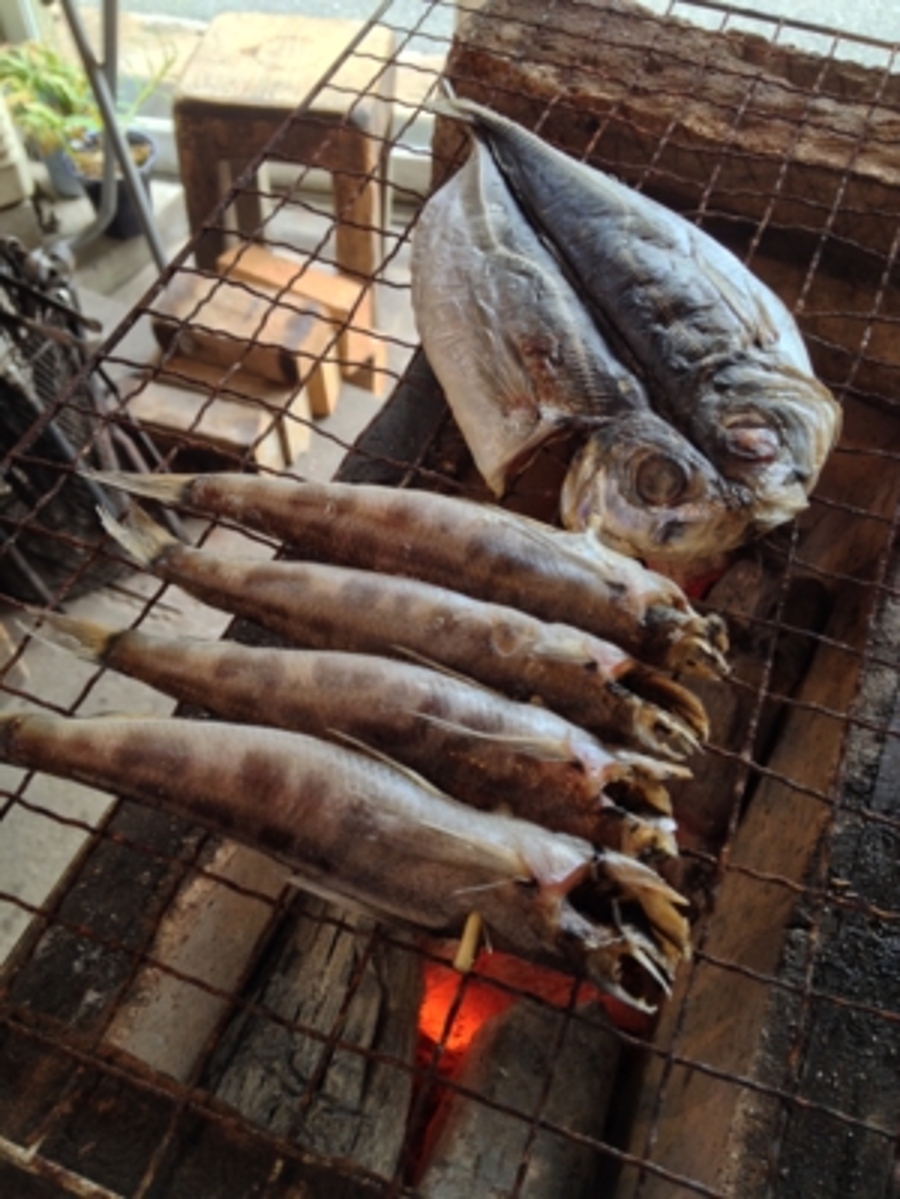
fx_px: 1213
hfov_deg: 40.7
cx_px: 450
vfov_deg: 52.6
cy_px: 600
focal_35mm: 35
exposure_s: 1/24
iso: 50
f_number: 2.4
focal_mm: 4.28
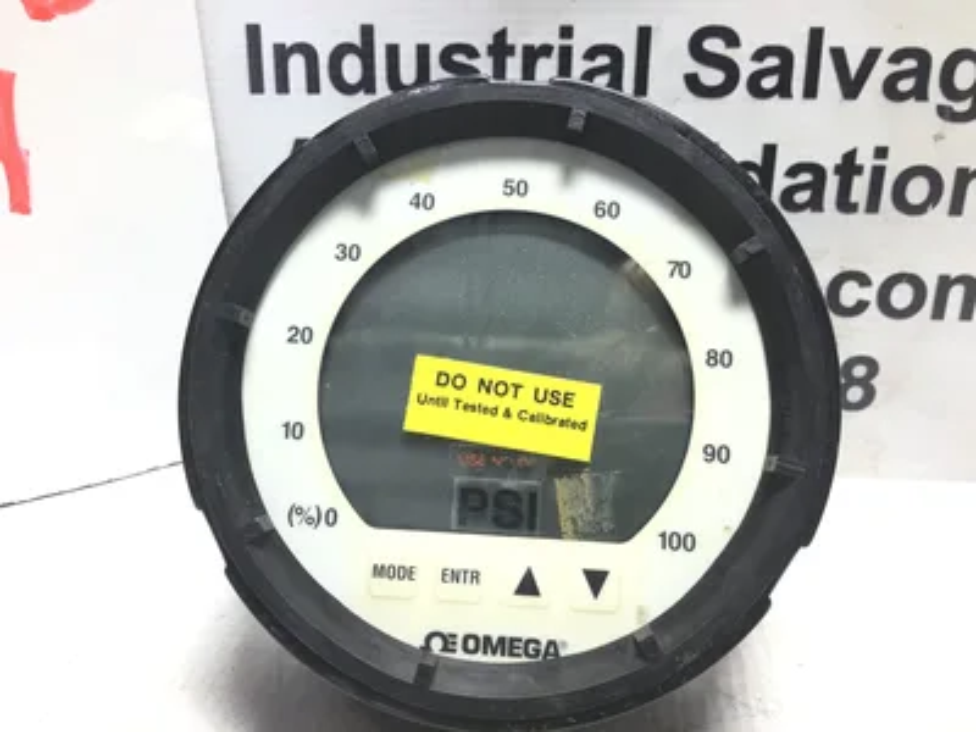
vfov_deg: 45.4
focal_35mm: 31
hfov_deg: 58.4
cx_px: 488
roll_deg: -1.2
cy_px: 366
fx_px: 874
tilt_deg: -21.5
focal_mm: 3.3
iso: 32
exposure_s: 1/60
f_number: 2.4
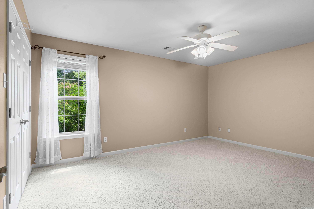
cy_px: 104
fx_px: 157
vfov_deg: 67.4
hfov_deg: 90.0
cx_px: 157
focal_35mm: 18
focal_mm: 12
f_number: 9
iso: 250
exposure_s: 1/3
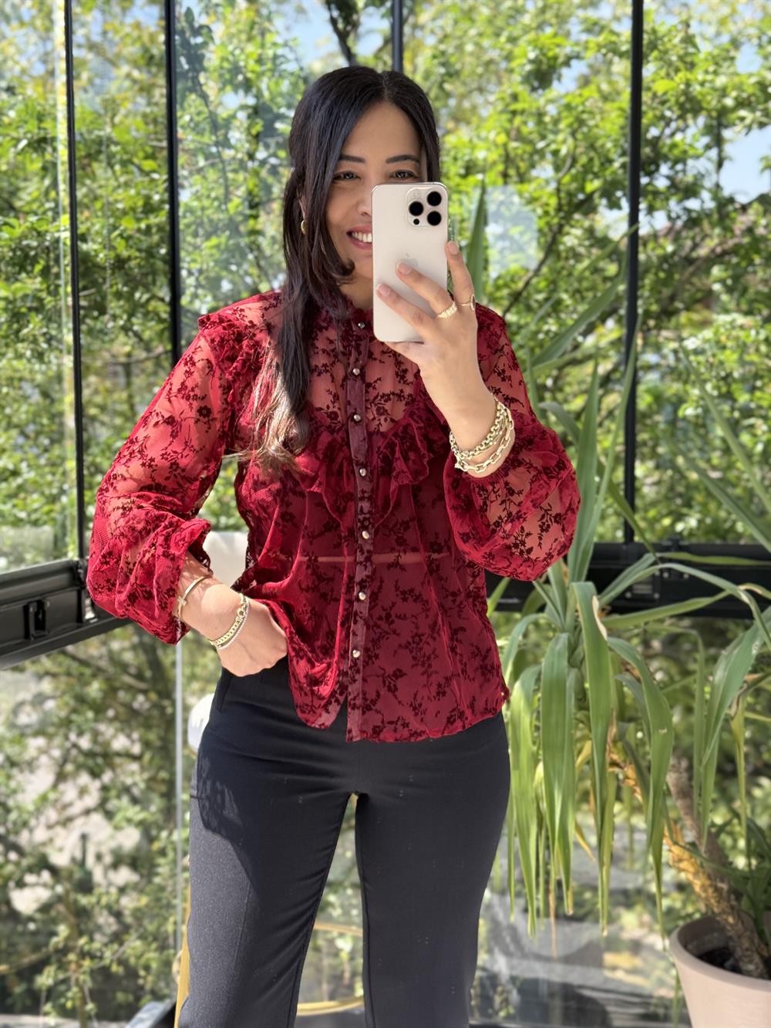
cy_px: 514
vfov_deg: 39.7
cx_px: 386
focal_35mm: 48
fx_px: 1425
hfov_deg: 30.3
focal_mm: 6.76
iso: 64
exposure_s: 1/407
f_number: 1.78
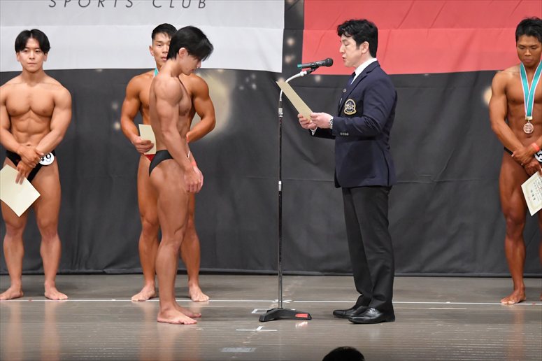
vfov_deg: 6.8
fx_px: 3040
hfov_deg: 10.2
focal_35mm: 202
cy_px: 180
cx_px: 271
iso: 6400
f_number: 5.6
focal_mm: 135
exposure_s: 1/400
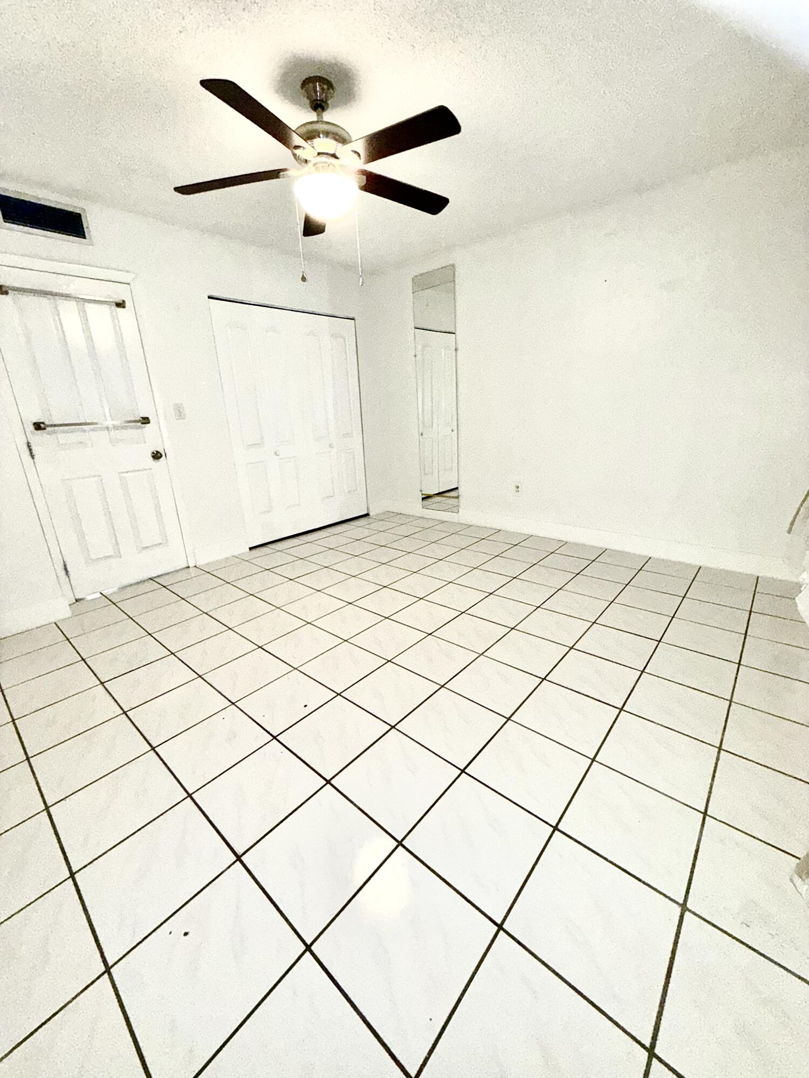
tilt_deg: -16.9
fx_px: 436
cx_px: 404
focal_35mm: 14
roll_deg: +2.4
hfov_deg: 85.7
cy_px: 539
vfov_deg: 102.1
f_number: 2.2
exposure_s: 1/60
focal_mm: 2.22
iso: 250
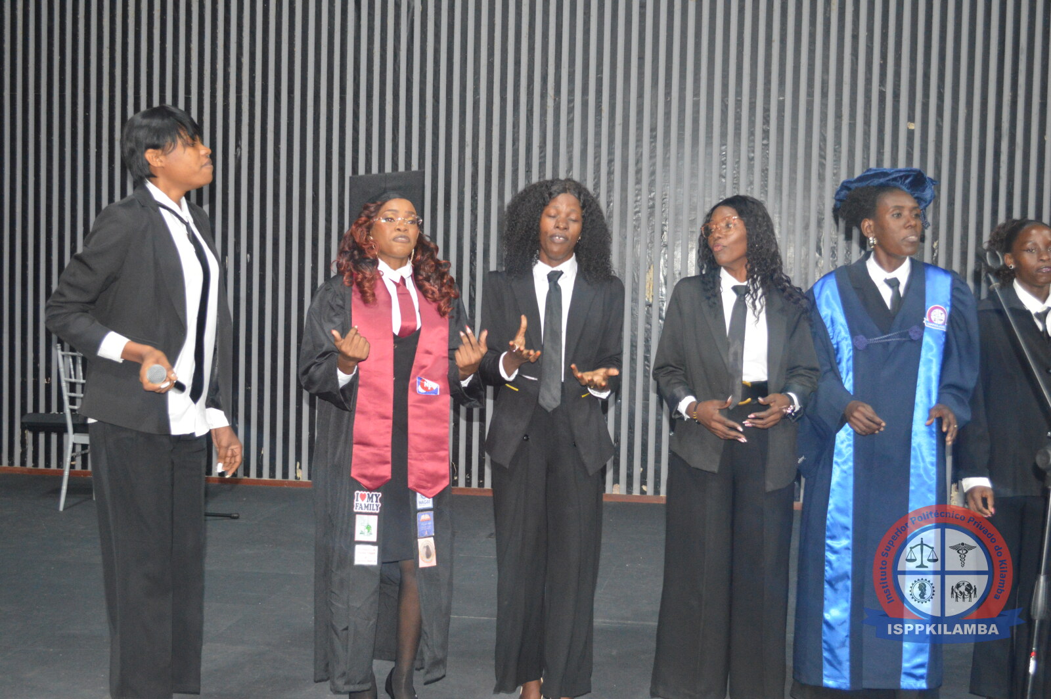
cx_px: 526
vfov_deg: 28.0
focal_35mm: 48
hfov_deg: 41.1
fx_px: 1400
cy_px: 350
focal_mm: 32
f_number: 4.8
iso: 2200
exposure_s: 1/60
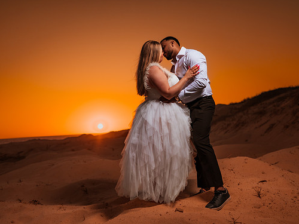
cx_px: 150
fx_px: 337
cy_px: 114
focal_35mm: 39
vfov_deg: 36.8
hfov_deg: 47.9
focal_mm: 35
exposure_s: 1/8000
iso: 100
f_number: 1.8
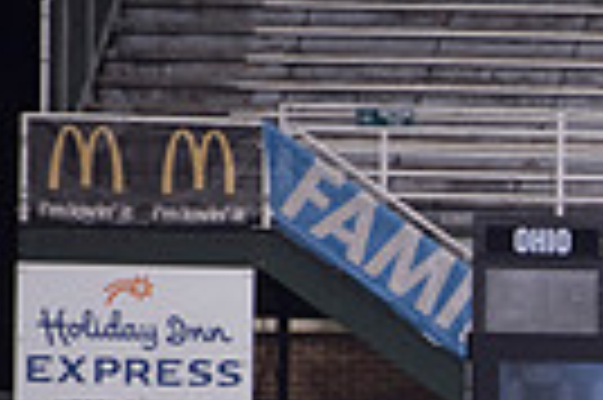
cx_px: 1152
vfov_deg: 1.6
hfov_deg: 2.4
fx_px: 14471
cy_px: 681
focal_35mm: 865
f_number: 2.8
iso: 1000
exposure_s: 1/320
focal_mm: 200
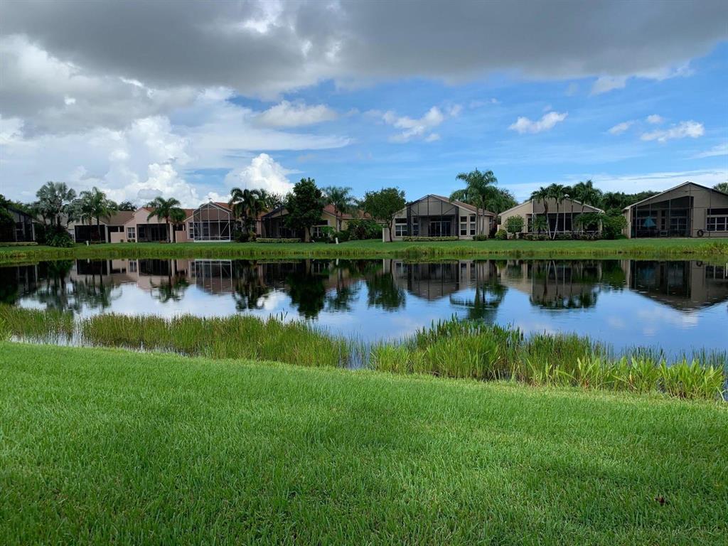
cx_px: 364
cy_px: 273
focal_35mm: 26
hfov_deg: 67.3
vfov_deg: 53.1
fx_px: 547
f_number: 1.8
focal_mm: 4.25
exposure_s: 1/2075
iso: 25
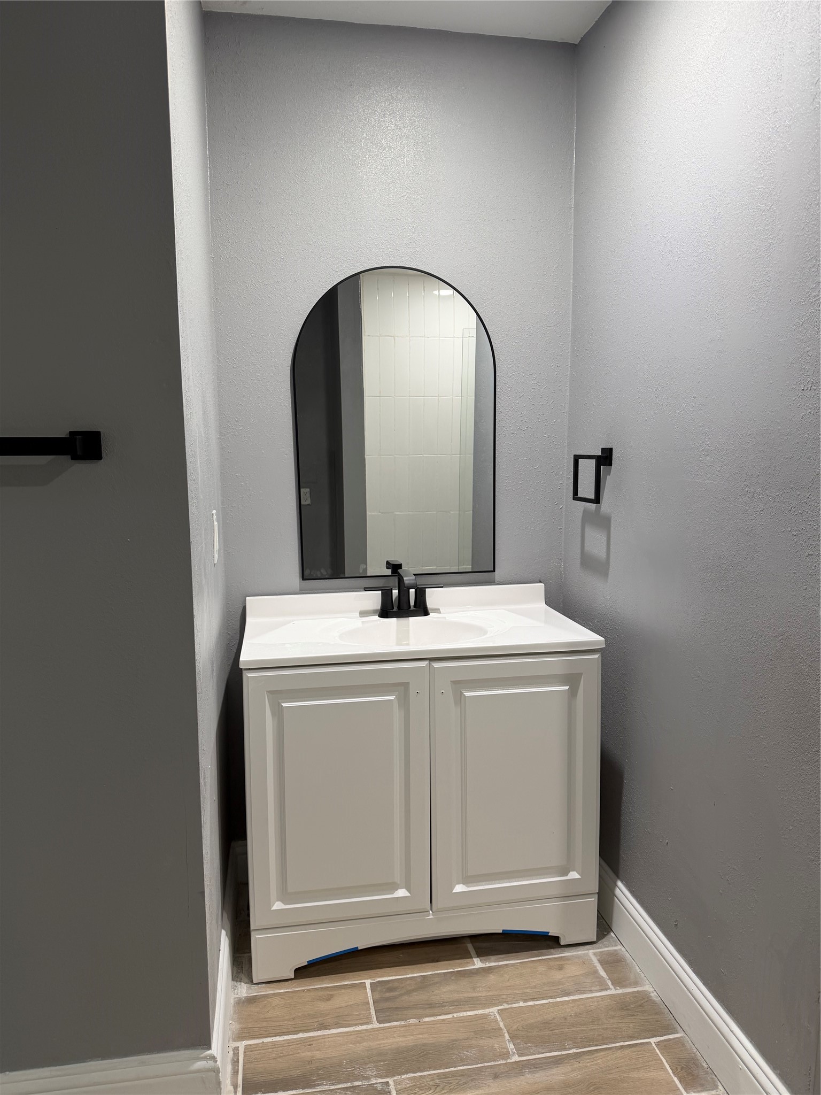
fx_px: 759
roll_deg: -0.3
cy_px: 548
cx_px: 410
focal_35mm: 24
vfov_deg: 71.6
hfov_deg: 56.8
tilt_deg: -8.7
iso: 125
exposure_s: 1/60
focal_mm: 6.76
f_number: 1.78
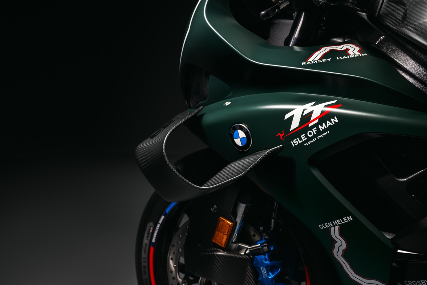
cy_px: 142
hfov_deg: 42.7
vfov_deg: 29.2
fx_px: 546
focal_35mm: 46
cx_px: 214
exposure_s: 1/3
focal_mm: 46
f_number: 6.3
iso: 400
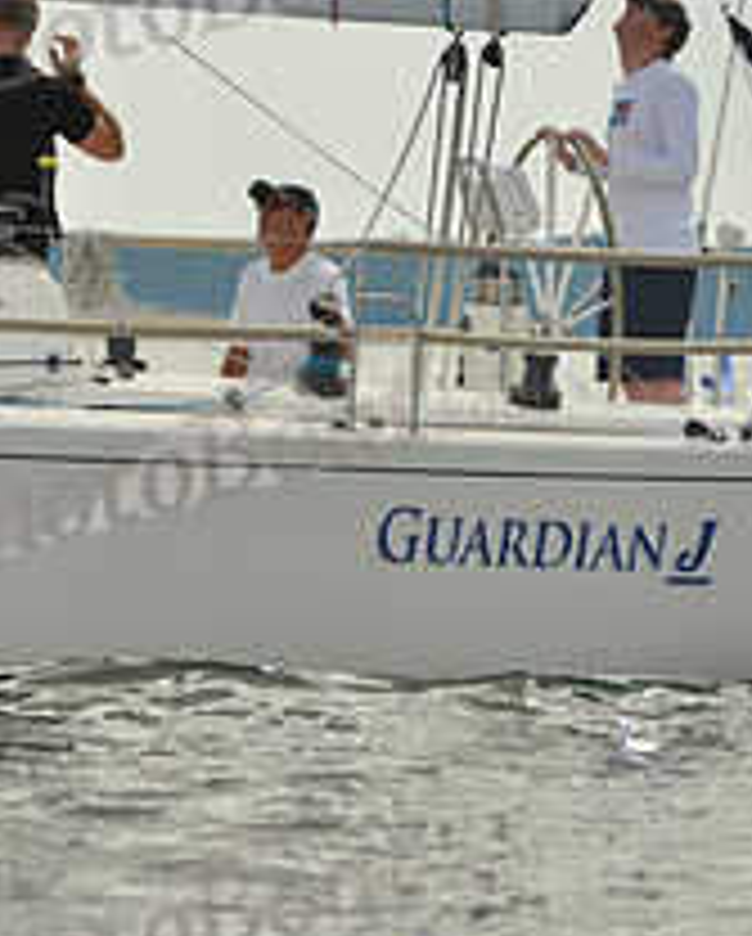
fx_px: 14518
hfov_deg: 3.0
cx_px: -320
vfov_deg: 3.7
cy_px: 290
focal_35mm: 523
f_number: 8
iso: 200
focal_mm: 200
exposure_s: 1/1000
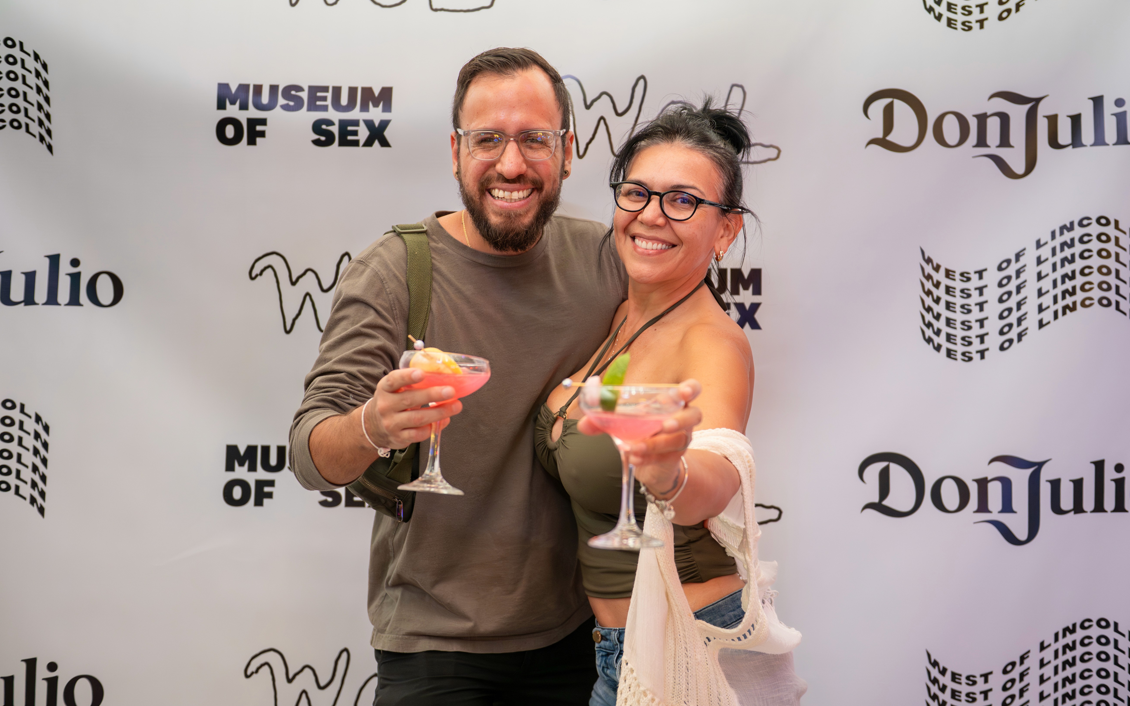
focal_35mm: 45
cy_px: 296
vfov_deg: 28.5
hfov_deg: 44.3
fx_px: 1386
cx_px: 610
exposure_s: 1/80
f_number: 2.8
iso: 800
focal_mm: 38
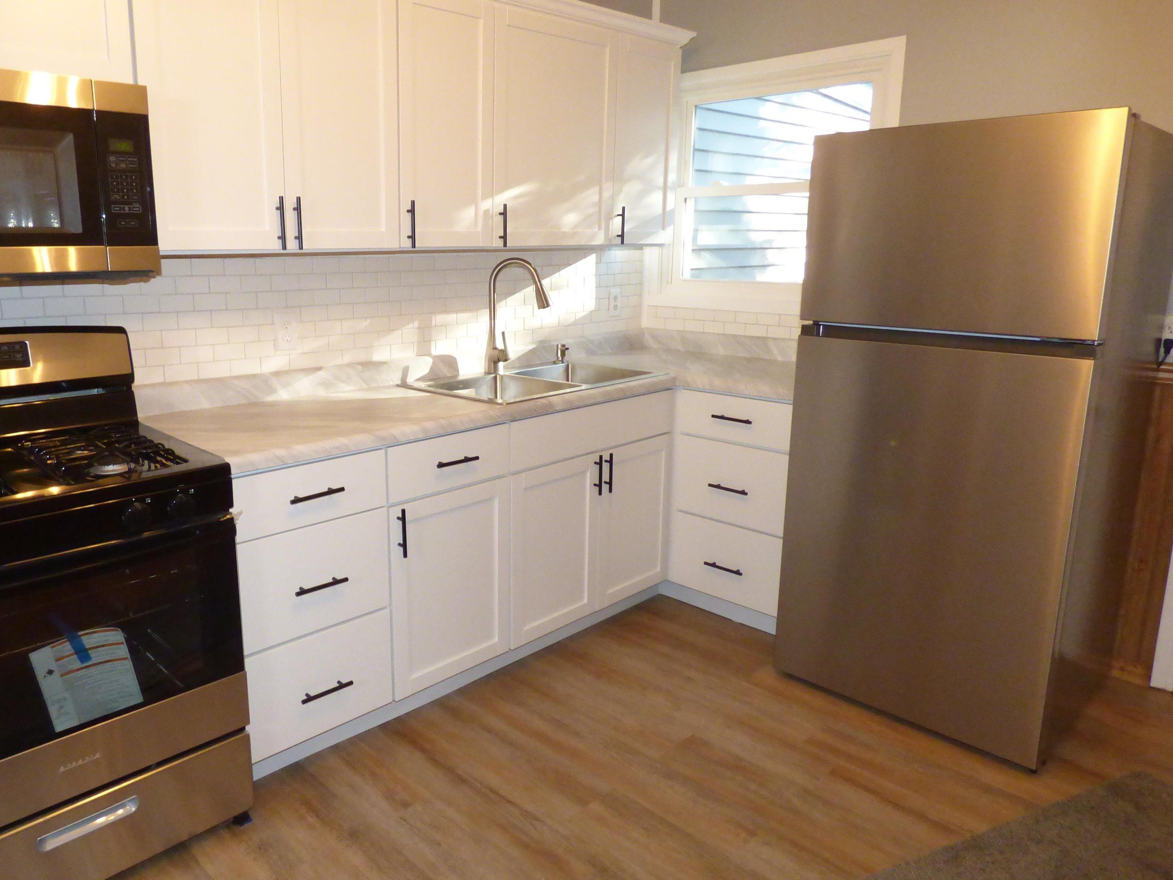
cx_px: 471
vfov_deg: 56.8
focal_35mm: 24
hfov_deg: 70.9
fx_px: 813
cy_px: 422
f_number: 2.8
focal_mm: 3.58
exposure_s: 1/80
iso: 640
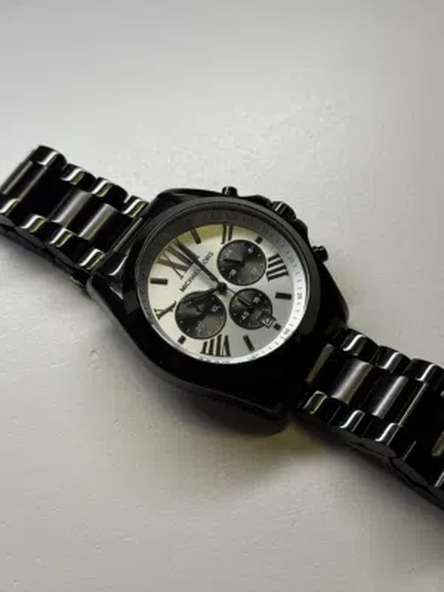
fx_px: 821
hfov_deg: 30.3
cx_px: 222
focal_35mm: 48
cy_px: 296
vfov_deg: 39.7
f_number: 1.78
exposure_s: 1/121
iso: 80
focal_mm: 6.76
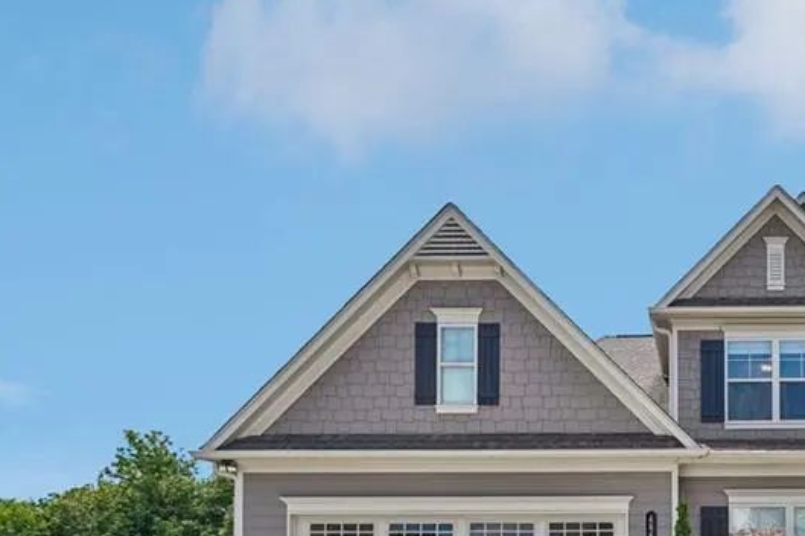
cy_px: 333
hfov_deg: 54.8
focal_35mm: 31
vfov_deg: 42.0
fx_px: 693
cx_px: 677
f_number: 5.6
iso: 400
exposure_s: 1/2000
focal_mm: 16
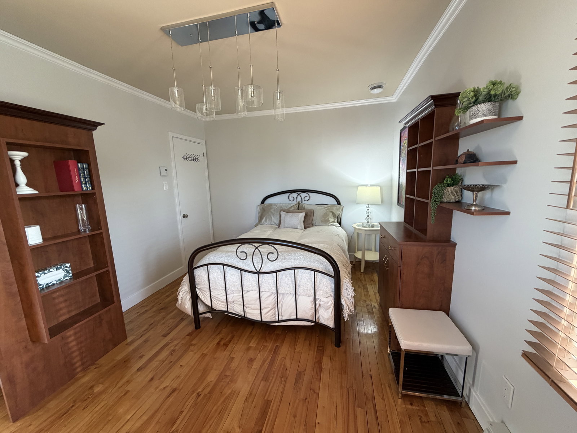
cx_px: 288
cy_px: 216
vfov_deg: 85.7
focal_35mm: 14
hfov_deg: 102.1
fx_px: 233
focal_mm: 2.22
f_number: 2.2
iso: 320
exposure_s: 1/120
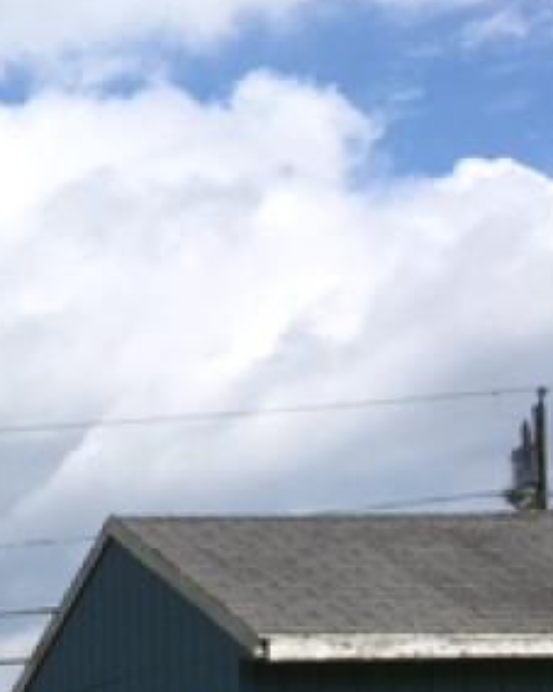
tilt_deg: +1.1
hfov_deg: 12.5
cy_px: 880
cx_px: -677
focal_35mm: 102
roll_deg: +0.7
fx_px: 2088
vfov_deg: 17.7
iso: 25
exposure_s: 1/2198
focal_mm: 4.15
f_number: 2.2
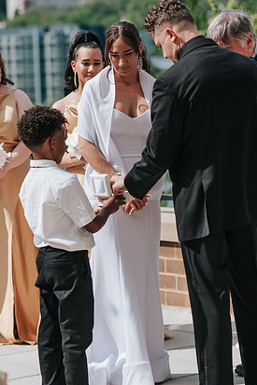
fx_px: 1490
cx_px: 121
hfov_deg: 9.9
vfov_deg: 14.8
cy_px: 189
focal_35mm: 139
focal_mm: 85
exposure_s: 1/2000
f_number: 2.8
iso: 100
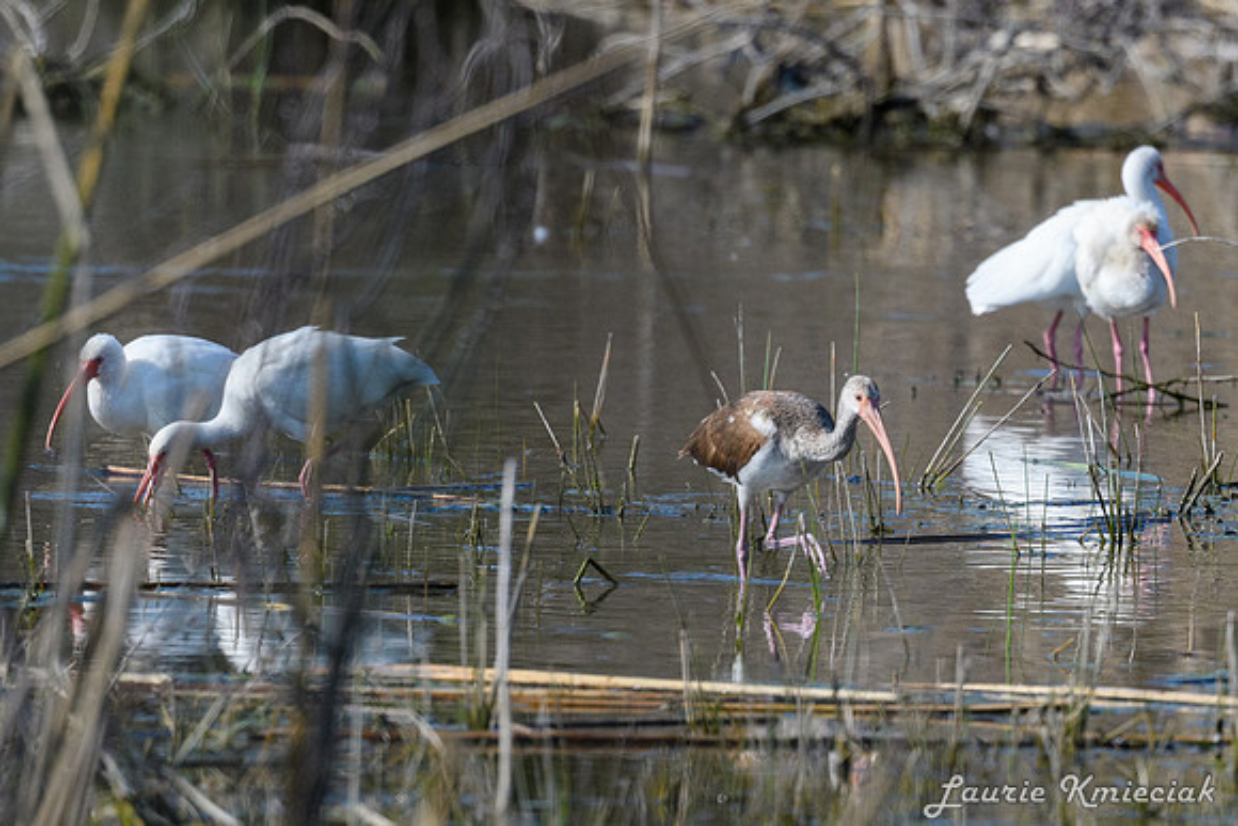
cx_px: 902
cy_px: 641
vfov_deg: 1.2
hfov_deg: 1.8
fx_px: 40276
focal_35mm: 1171
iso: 900
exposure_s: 1/3200
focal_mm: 500
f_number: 5.6
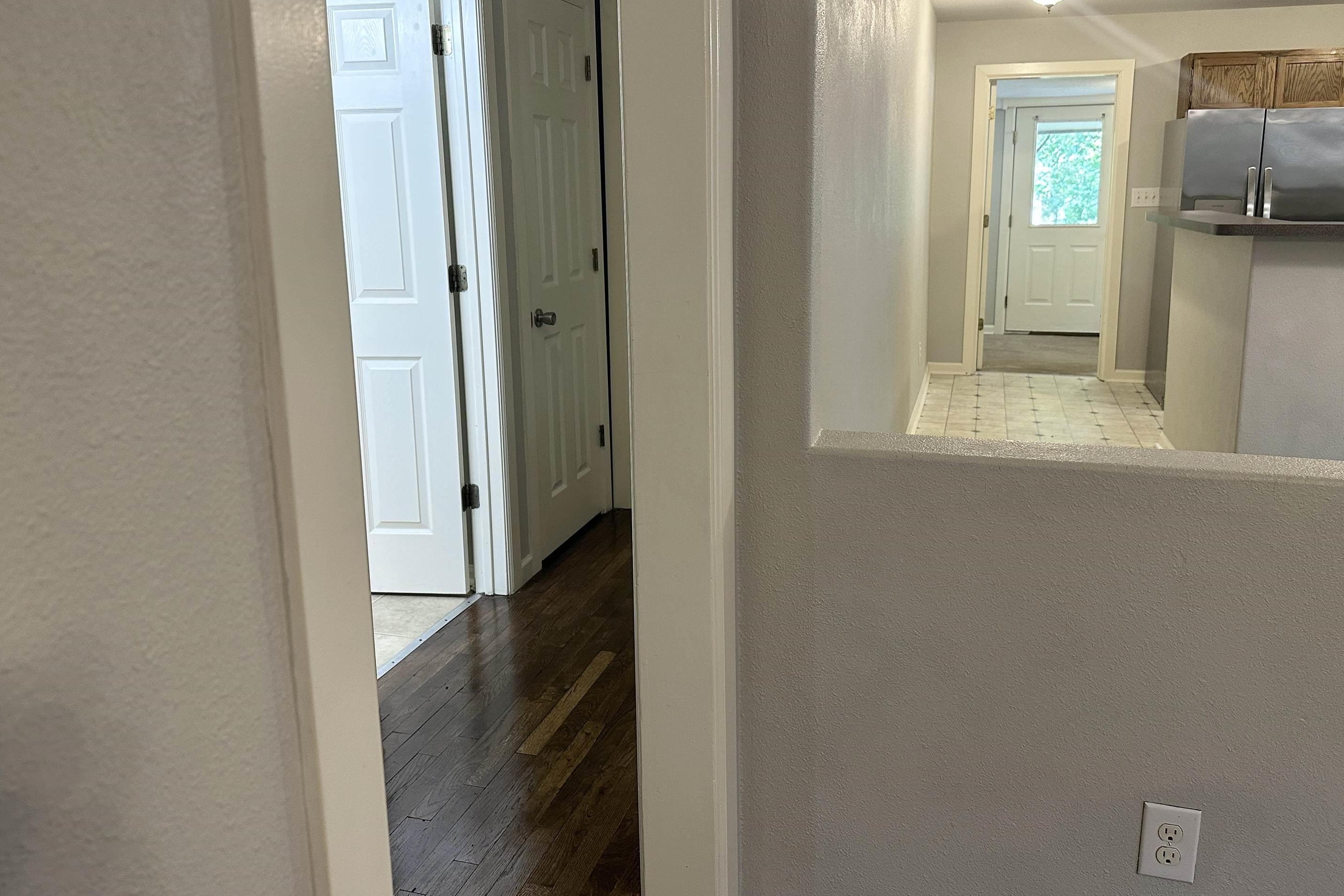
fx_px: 1008
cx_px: 679
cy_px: 375
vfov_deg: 47.7
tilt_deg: -9.3
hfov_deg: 67.4
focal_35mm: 27
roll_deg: +0.7
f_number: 1.78
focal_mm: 6.86
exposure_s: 1/60
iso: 250
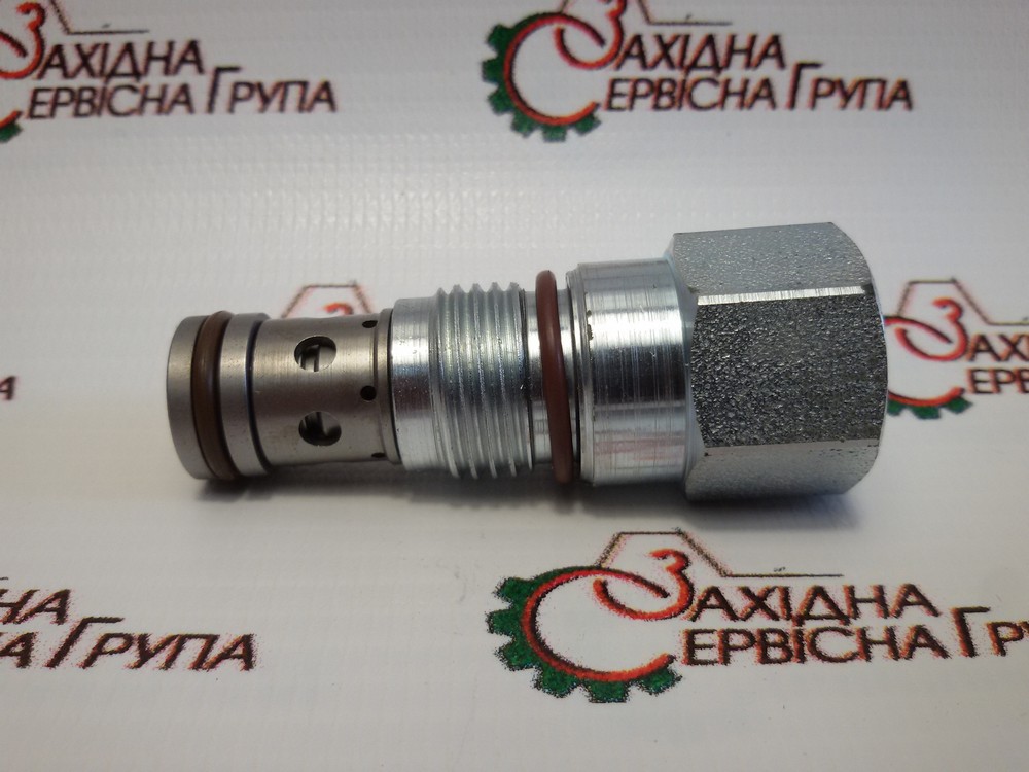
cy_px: 386
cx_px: 514
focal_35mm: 31
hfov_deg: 58.4
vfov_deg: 45.4
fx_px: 922
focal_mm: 2.93
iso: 50
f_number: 2.4
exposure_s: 1/100
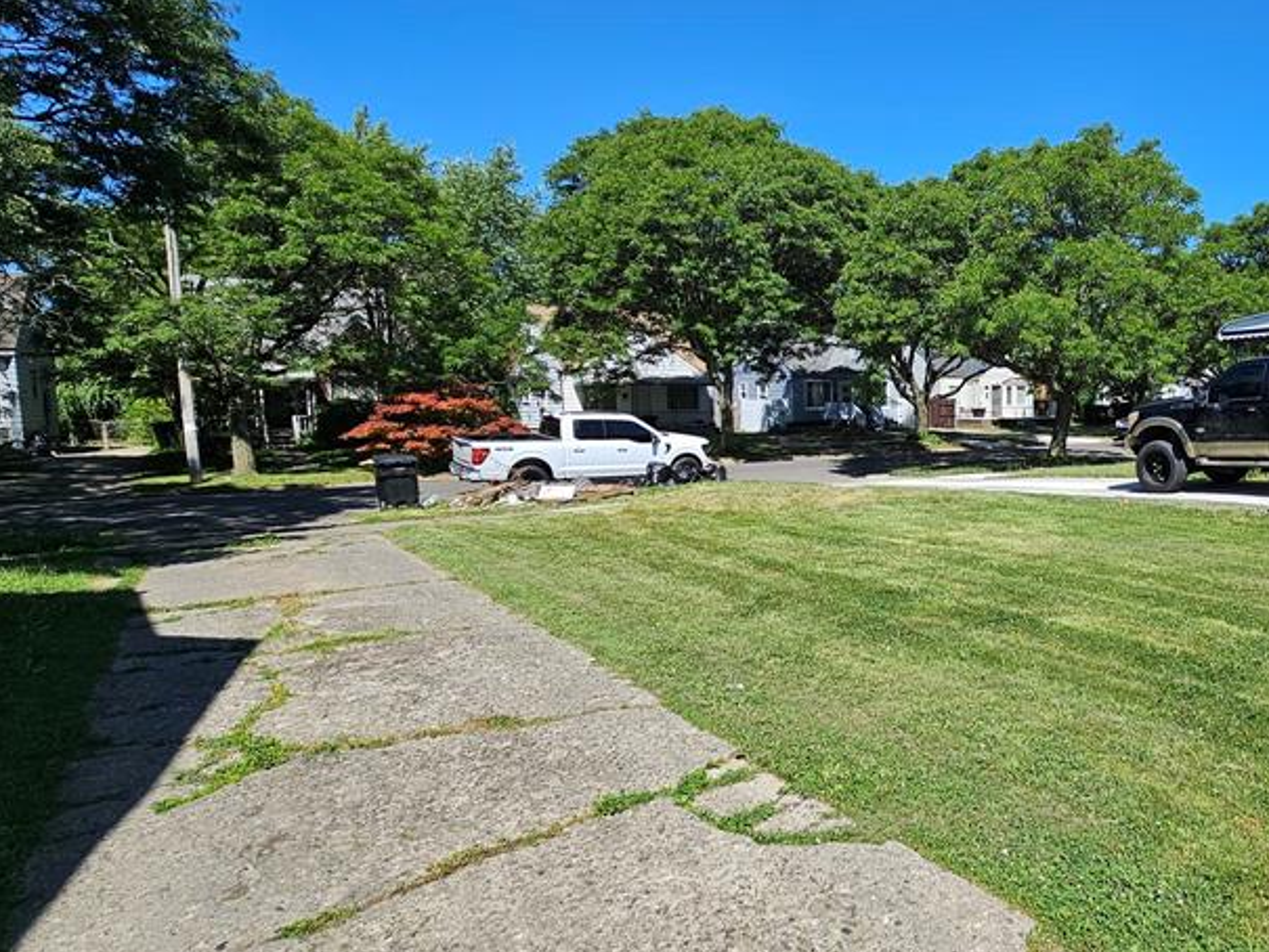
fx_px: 807
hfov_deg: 71.2
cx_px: 952
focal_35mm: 22
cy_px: 482
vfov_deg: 61.1
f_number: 2.2
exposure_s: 1/1780
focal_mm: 2.2
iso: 50
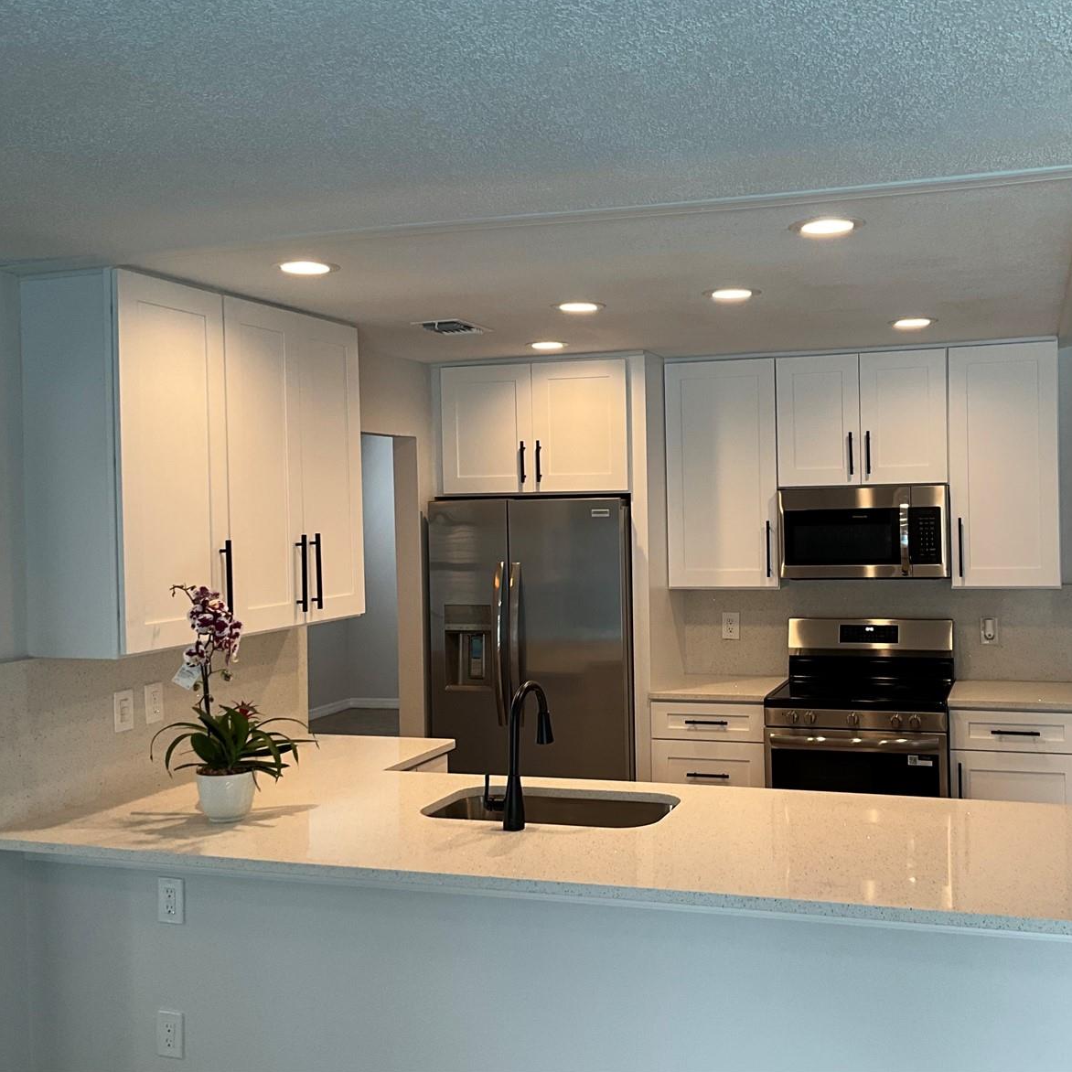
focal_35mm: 35
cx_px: 687
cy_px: 526
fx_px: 1226
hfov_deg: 46.7
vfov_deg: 47.2
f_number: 1.8
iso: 40
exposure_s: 1/60
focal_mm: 3
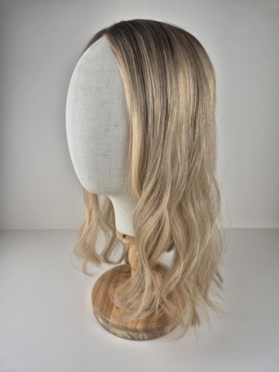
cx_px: 140
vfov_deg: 73.9
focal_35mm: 23
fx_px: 247
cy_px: 186
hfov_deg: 58.9
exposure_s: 1/228
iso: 25
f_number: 1.8
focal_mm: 5.4
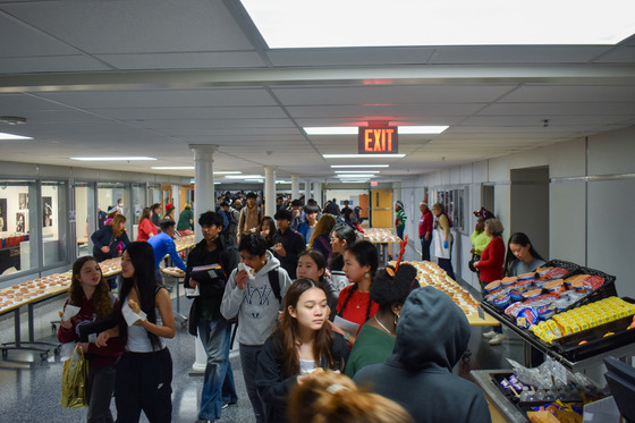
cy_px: 212
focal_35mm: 34
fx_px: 608
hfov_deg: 55.1
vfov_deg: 38.3
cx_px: 318
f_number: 4
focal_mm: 23
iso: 450
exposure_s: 1/60
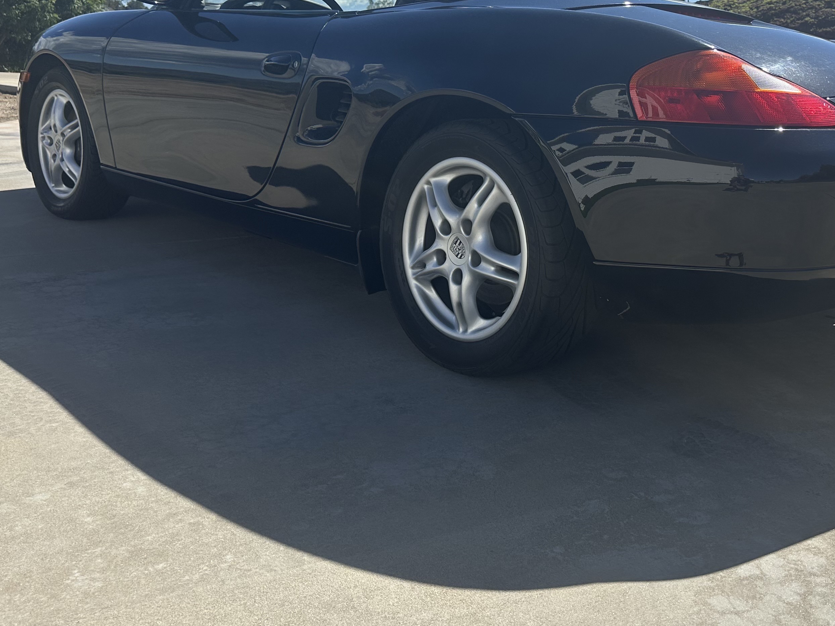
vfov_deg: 36.1
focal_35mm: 39
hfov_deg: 46.8
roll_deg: -3.5
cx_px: 581
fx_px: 941
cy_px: 170
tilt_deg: -6.7
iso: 80
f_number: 1.78
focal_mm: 6.86
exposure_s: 1/5525
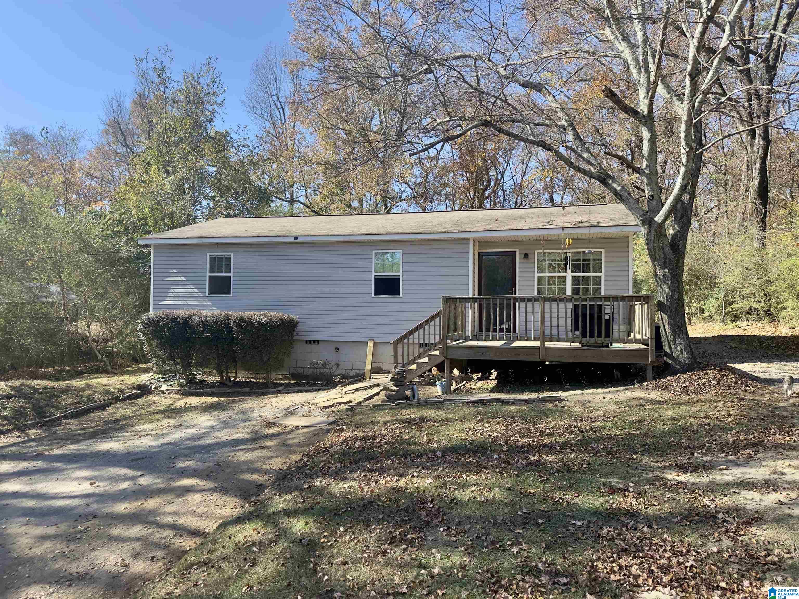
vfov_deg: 56.8
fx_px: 554
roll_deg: -1.2
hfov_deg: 71.6
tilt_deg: +4.7
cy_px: 300
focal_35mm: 24
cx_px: 400
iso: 80
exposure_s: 1/1227
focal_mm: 6.86
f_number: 1.78
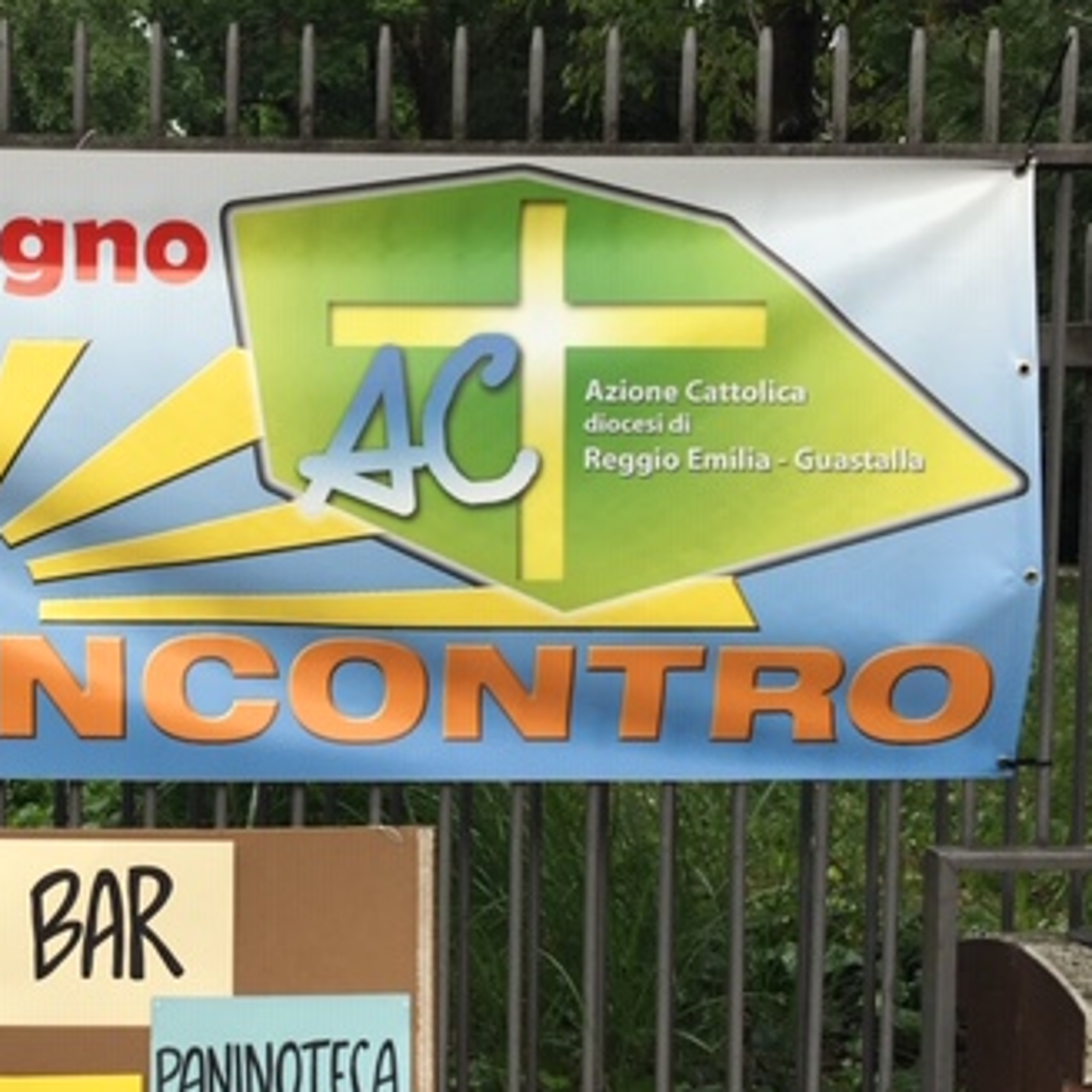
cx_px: 153
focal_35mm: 50
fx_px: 1785
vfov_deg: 34.0
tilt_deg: -2.9
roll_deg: -0.9
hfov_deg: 32.7
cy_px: 599
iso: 25
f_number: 2.2
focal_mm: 4.15
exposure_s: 1/285
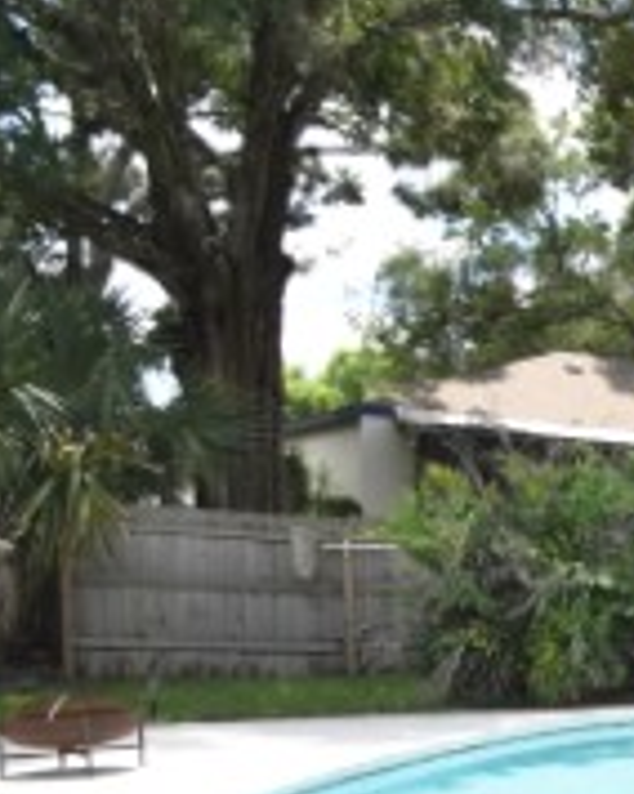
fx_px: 1339
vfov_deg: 31.9
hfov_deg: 18.5
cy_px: 665
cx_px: 1237
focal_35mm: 57
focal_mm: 10
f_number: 3.5
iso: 800
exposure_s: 1/4000
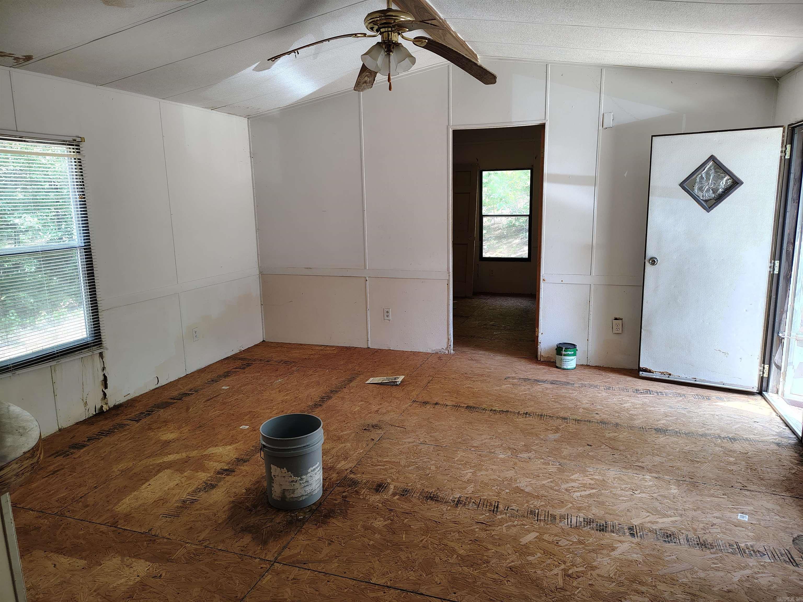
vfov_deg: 56.8
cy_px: 301
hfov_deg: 71.6
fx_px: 557
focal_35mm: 24
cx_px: 402
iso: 236
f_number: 1.8
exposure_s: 1/111
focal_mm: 5.56
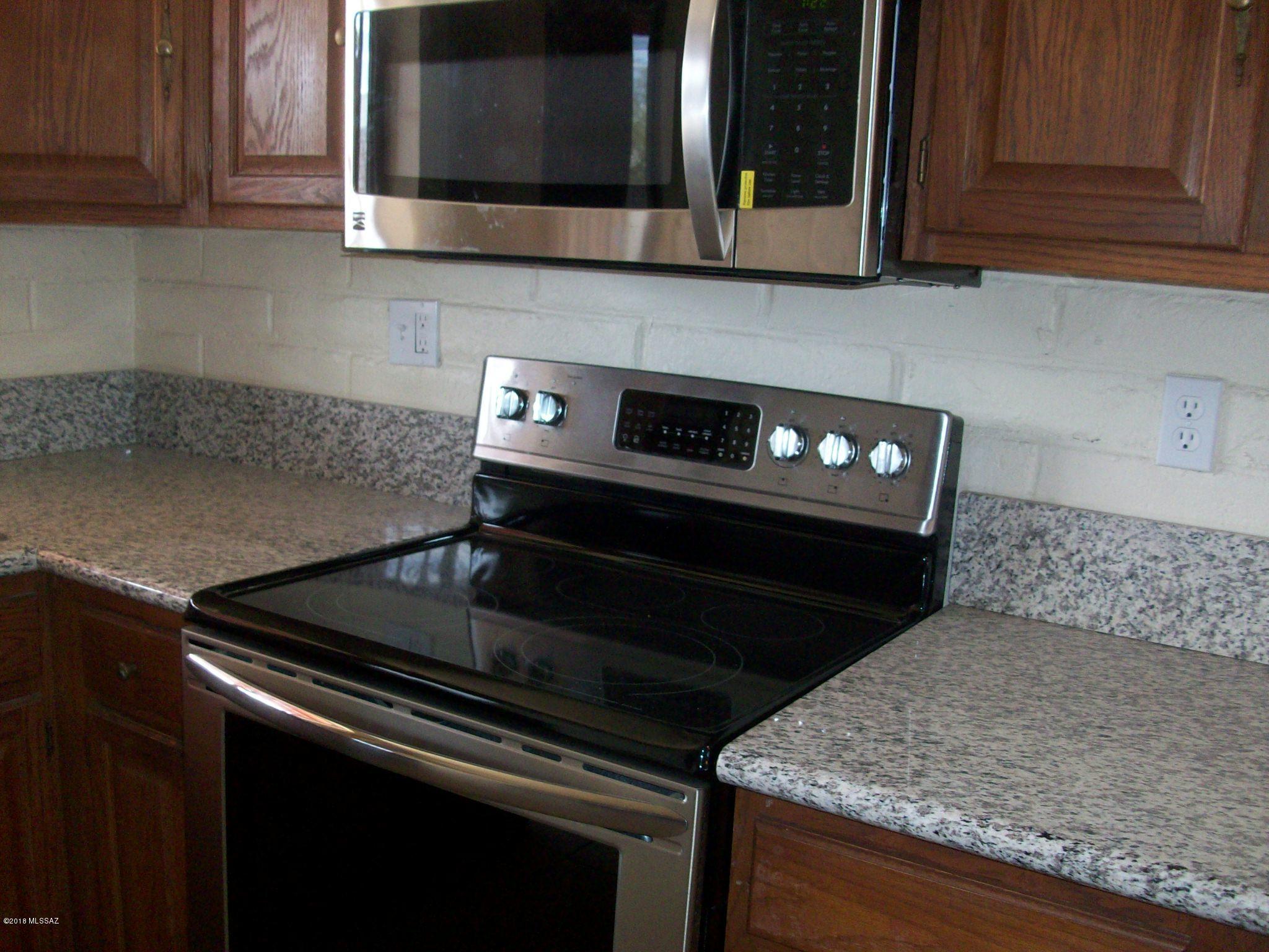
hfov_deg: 54.0
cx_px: 634
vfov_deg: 41.8
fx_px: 1246
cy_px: 476
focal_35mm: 34
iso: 160
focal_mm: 5.7
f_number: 2.8
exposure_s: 1/60
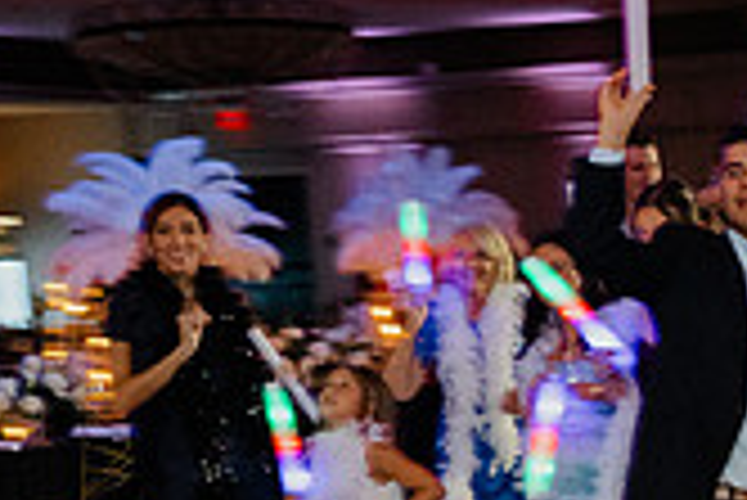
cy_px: 421
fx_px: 1744
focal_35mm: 84
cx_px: 994
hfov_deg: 21.6
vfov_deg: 16.1
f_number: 2.8
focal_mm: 24
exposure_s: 1/160
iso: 2000
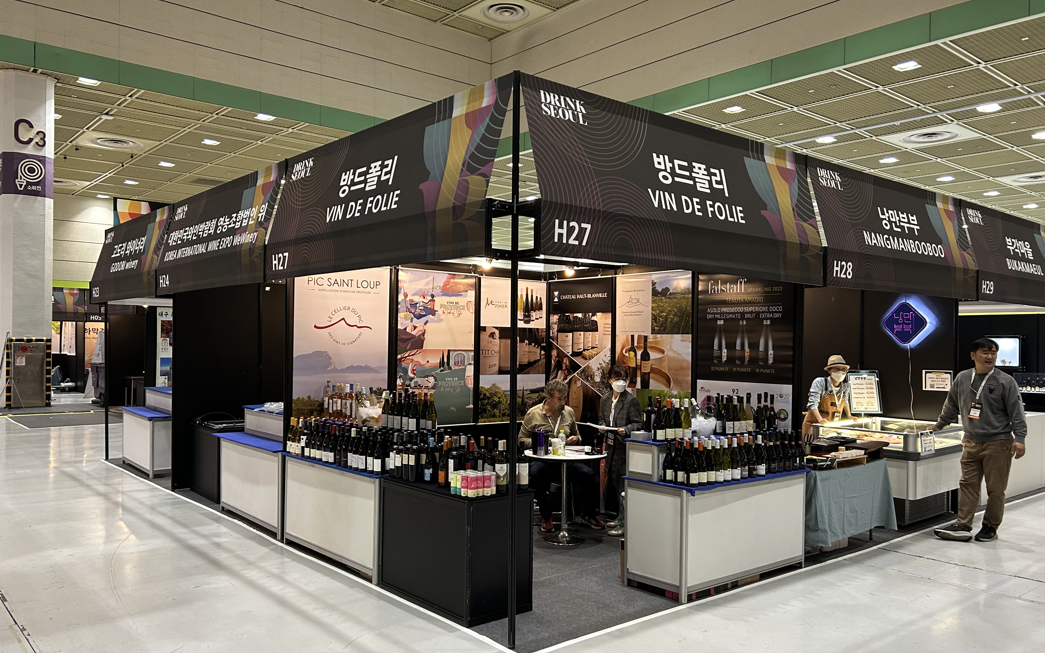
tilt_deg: +0.8
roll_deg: +0.0
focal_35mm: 28
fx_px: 797
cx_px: 518
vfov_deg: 44.5
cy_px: 345
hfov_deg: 66.5
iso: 160
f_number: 1.5
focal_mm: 5.7
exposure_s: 1/60
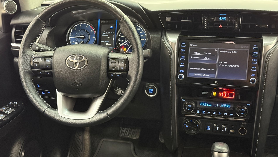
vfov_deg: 22.6
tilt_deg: -23.8
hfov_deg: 39.2
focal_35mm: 53
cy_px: 96
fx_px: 391
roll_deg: +1.7
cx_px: 140
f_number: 1.78
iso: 640
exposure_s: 1/20
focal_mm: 6.76
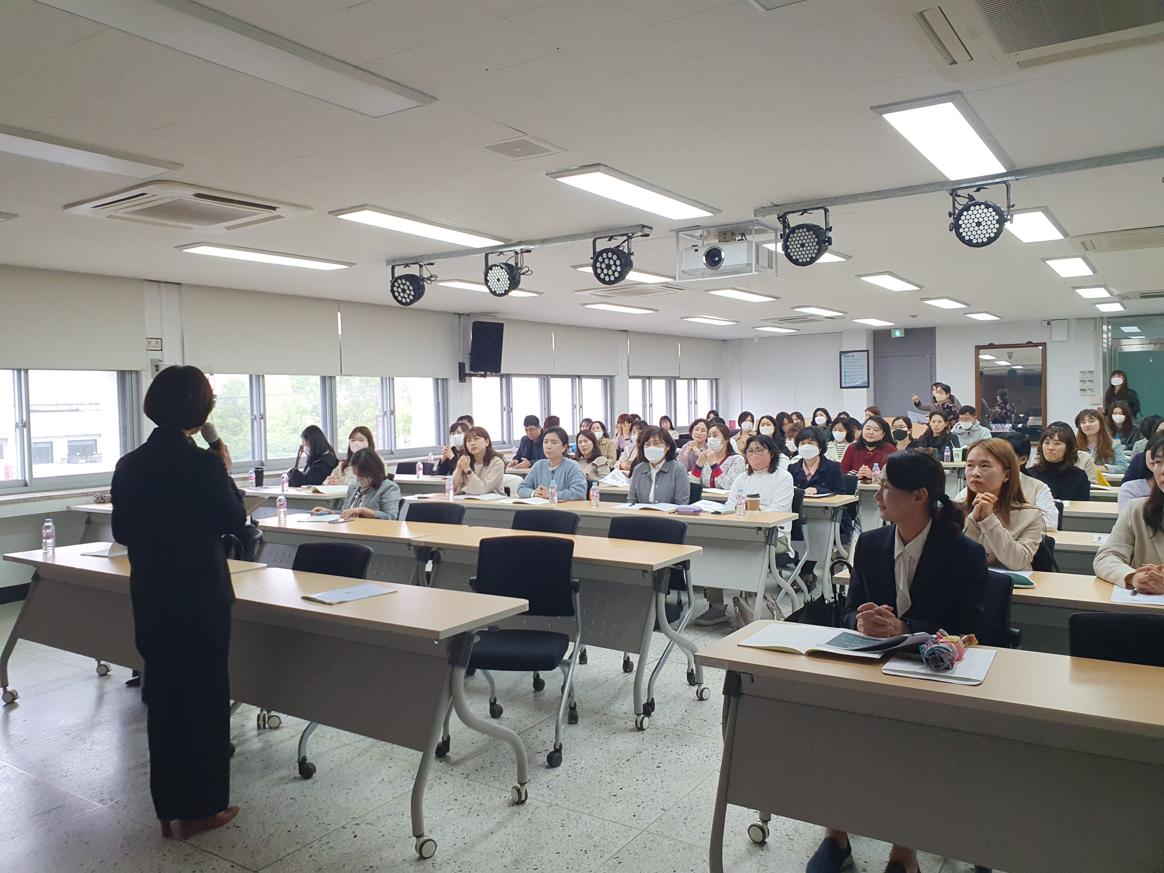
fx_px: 874
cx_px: 582
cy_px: 436
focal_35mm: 26
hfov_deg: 67.3
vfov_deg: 53.1
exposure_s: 1/120
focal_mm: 4.32
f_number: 2.4
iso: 125
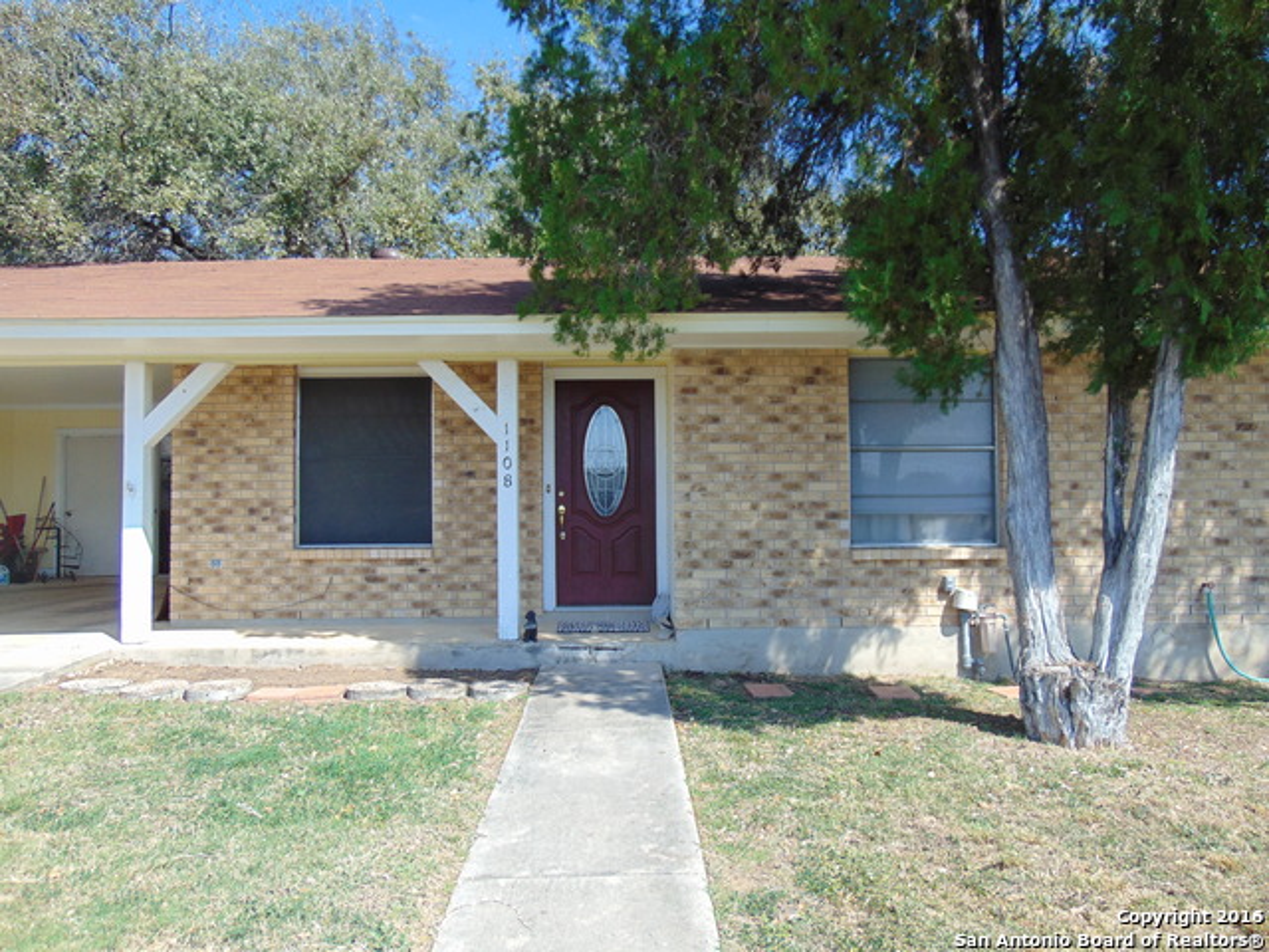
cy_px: 476
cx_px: 634
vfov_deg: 54.9
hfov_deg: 69.4
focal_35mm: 25
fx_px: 916
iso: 80
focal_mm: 4.5
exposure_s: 1/640
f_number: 3
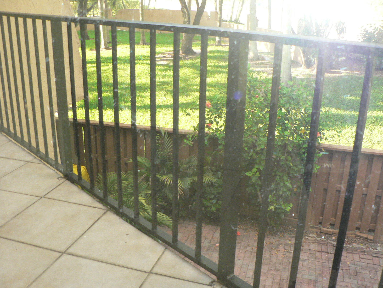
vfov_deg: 39.7
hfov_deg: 51.4
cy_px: 144
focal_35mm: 36
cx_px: 192
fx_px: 398
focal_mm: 6
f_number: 2.8
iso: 400
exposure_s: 1/60
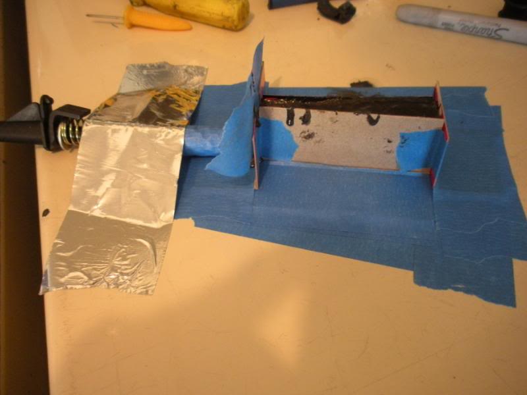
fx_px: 533
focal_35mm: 35
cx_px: 264
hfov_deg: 52.6
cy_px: 198
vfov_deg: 40.7
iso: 400
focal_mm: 6.3
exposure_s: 1/42.2
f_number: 3.5
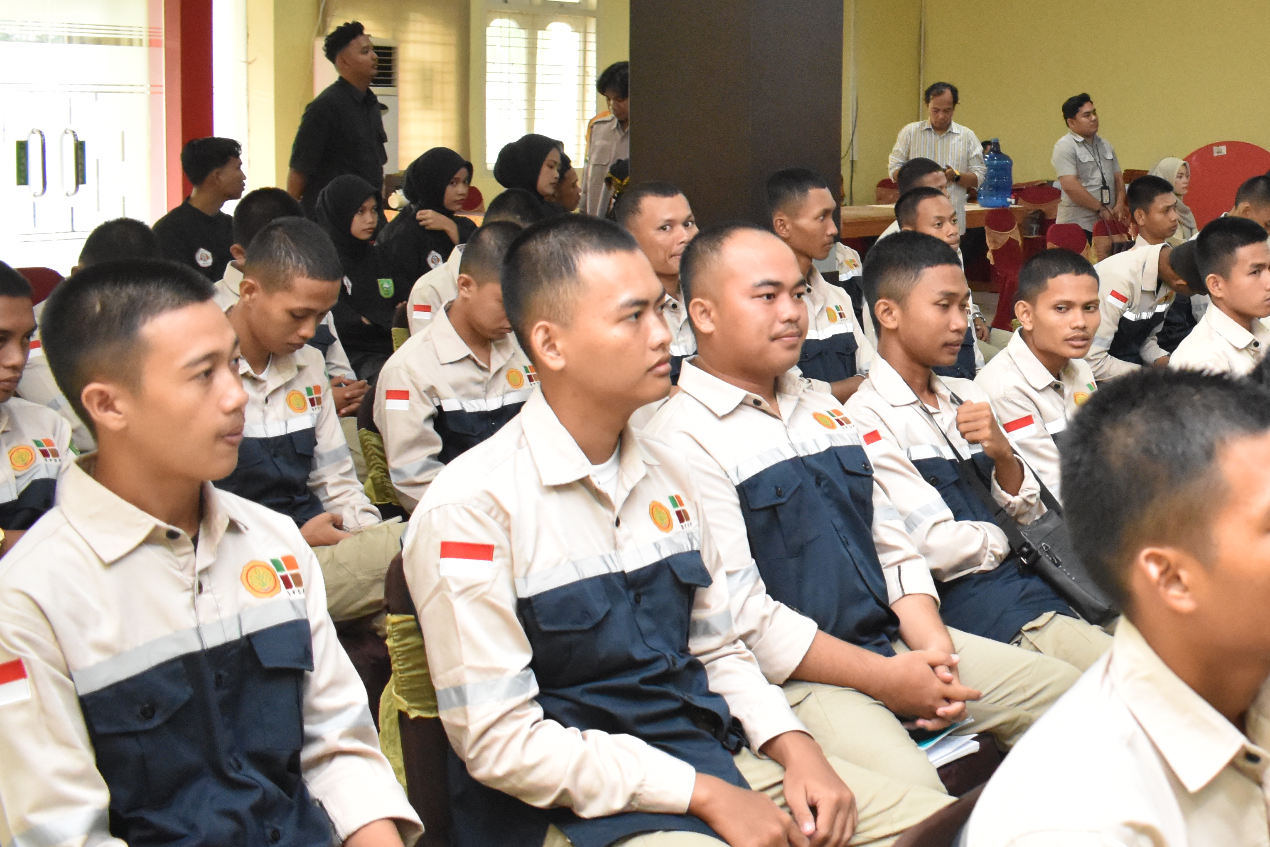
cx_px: 1167
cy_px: 364
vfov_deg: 25.5
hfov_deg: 35.1
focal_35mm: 53
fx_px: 1870
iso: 4000
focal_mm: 18
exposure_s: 1/160
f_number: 3.5
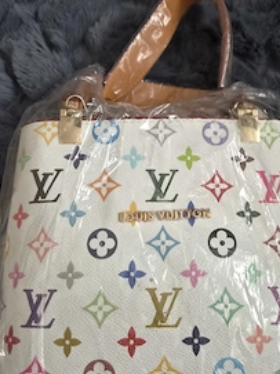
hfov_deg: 41.6
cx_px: 168
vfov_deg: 54.0
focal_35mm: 34
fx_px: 367
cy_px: 182
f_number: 1.8
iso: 640
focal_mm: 5.4
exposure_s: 1/100
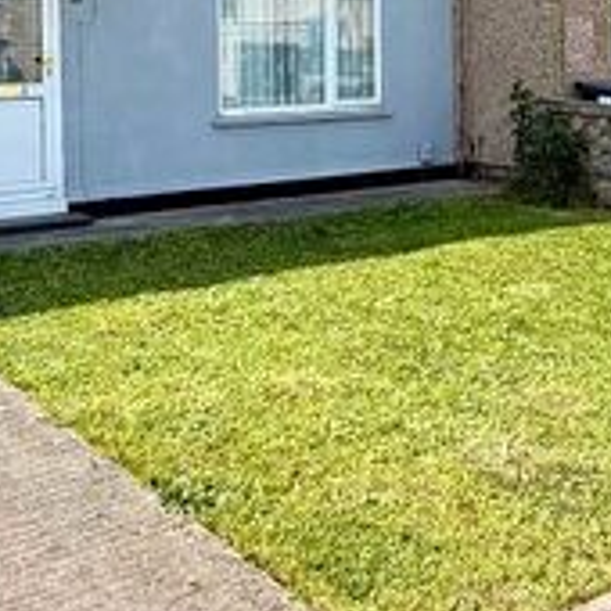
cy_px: 77
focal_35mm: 51
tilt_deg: +0.3
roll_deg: +1.3
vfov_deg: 32.0
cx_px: 241
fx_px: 1018
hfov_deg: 33.3
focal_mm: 2.22
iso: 50
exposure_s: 1/853
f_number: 2.2
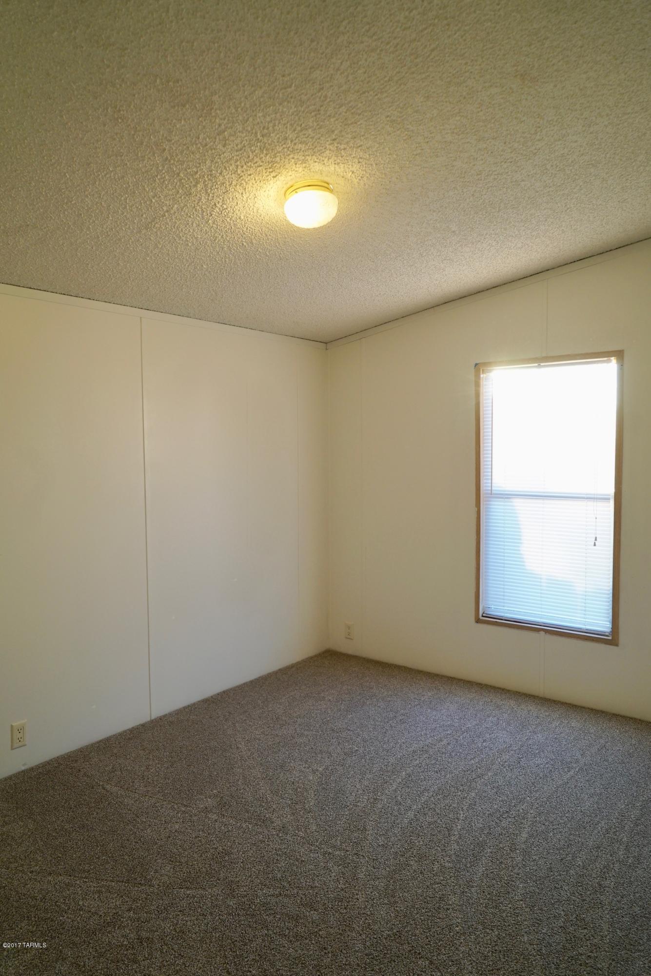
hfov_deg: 53.2
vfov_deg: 73.7
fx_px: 650
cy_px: 488
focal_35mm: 24
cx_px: 326
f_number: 4
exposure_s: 1/160
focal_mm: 24
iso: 800
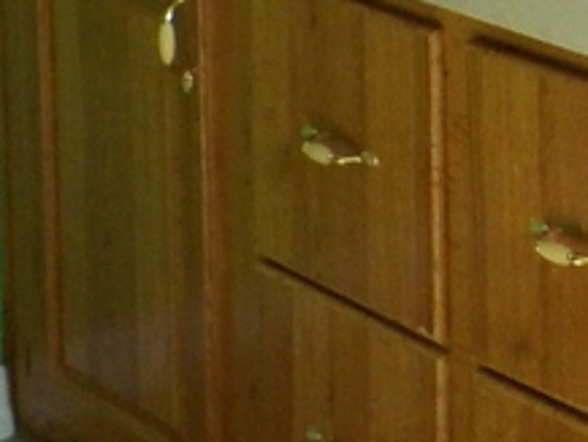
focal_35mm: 138
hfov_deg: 13.8
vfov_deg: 9.9
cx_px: 740
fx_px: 2345
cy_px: -469
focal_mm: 4.1
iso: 280
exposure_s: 1/30
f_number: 3.3
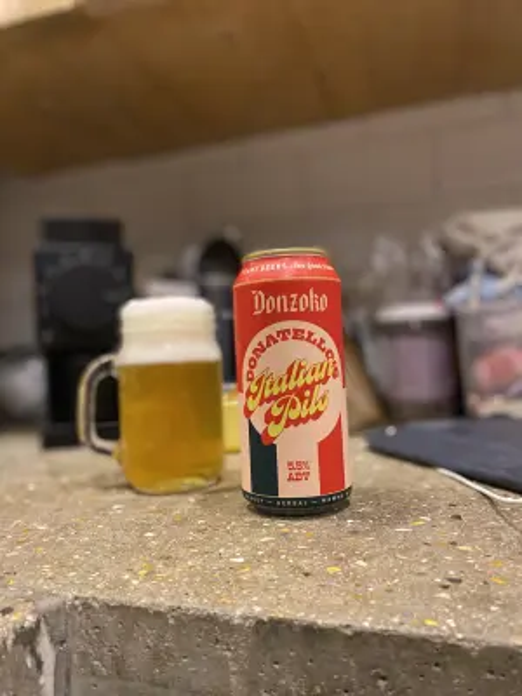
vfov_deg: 67.3
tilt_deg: +1.3
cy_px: 348
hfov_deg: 53.1
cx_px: 261
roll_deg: +2.6
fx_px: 523
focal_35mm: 26
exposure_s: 1/50
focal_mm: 4.25
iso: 500
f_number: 1.8
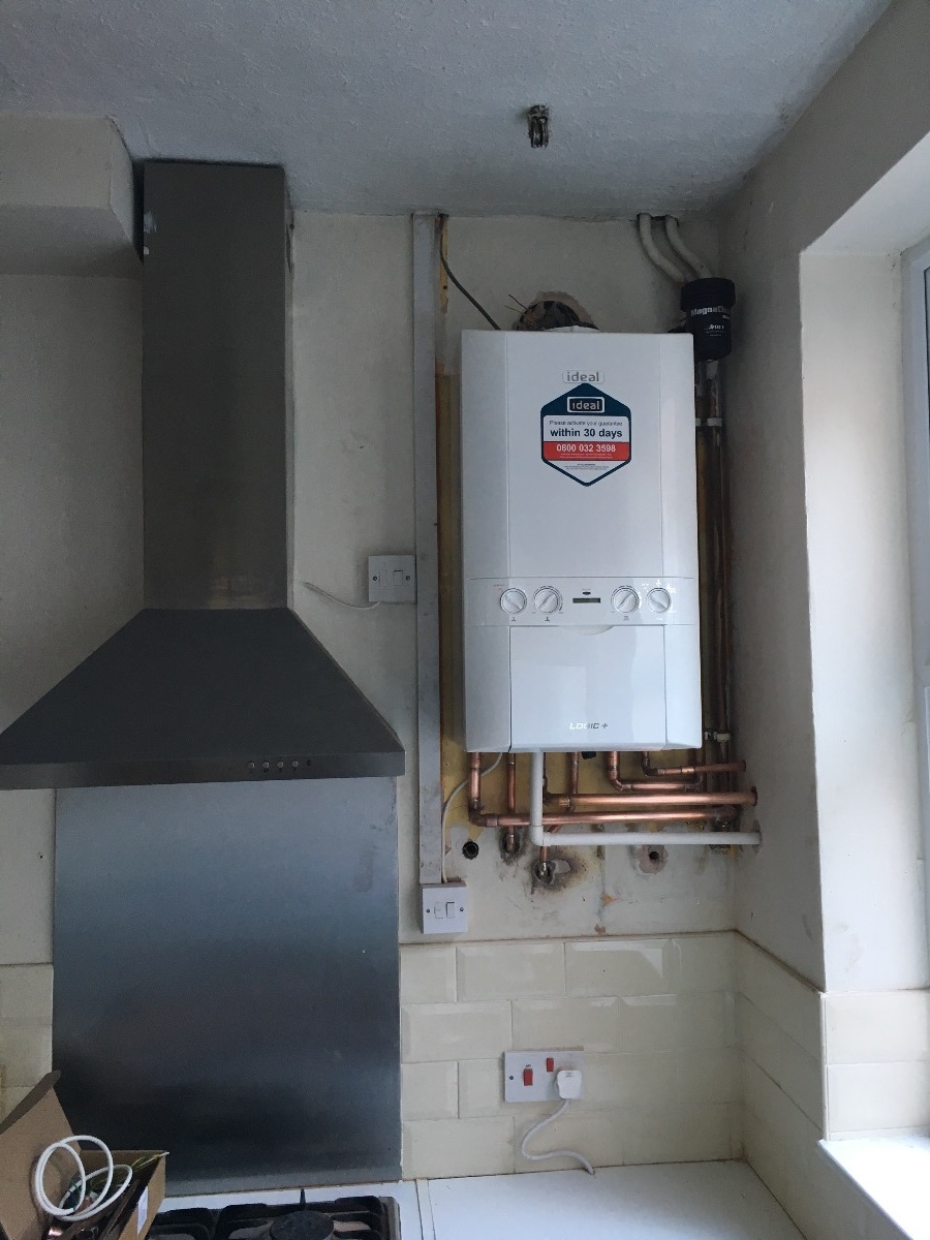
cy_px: 620
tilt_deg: +3.5
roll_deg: +1.2
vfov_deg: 61.7
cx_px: 465
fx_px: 1039
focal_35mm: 29
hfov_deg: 48.2
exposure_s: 1/33
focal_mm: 4.15
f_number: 2.2
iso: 100
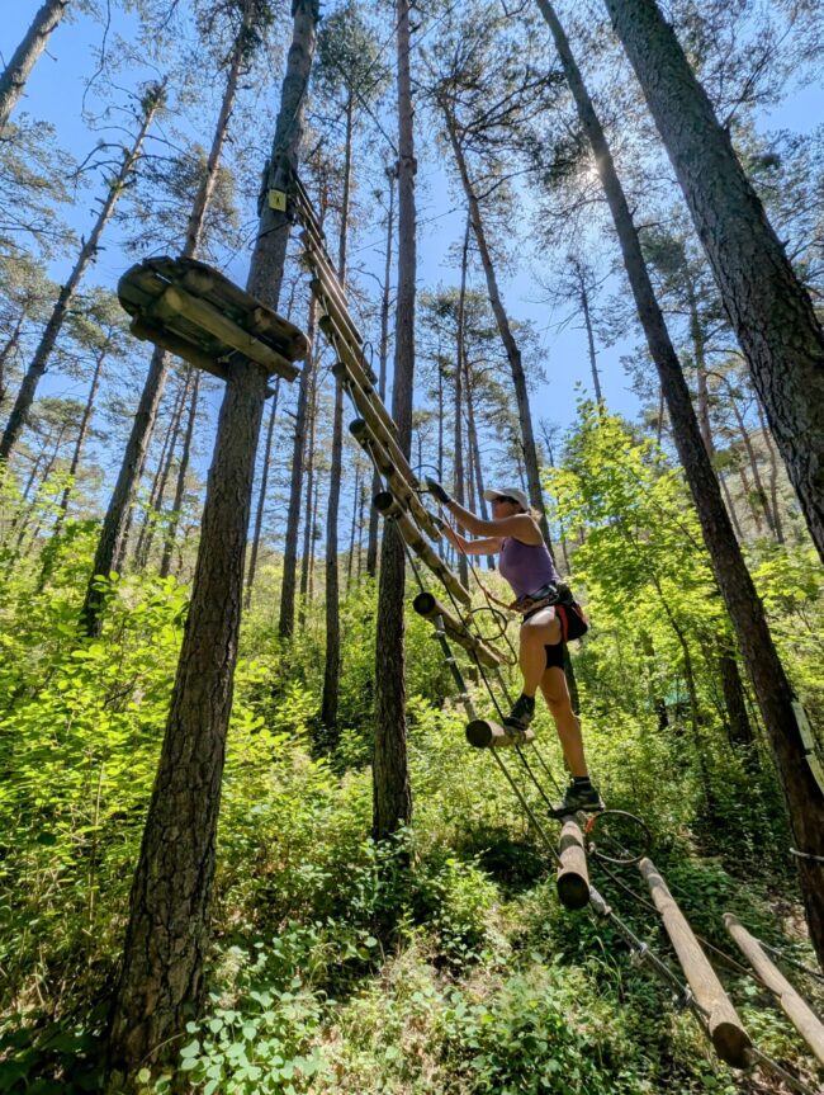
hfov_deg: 90.1
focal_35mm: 13
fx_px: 411
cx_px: 412
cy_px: 548
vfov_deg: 106.1
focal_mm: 1.95
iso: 44
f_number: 2.2
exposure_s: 1/1733
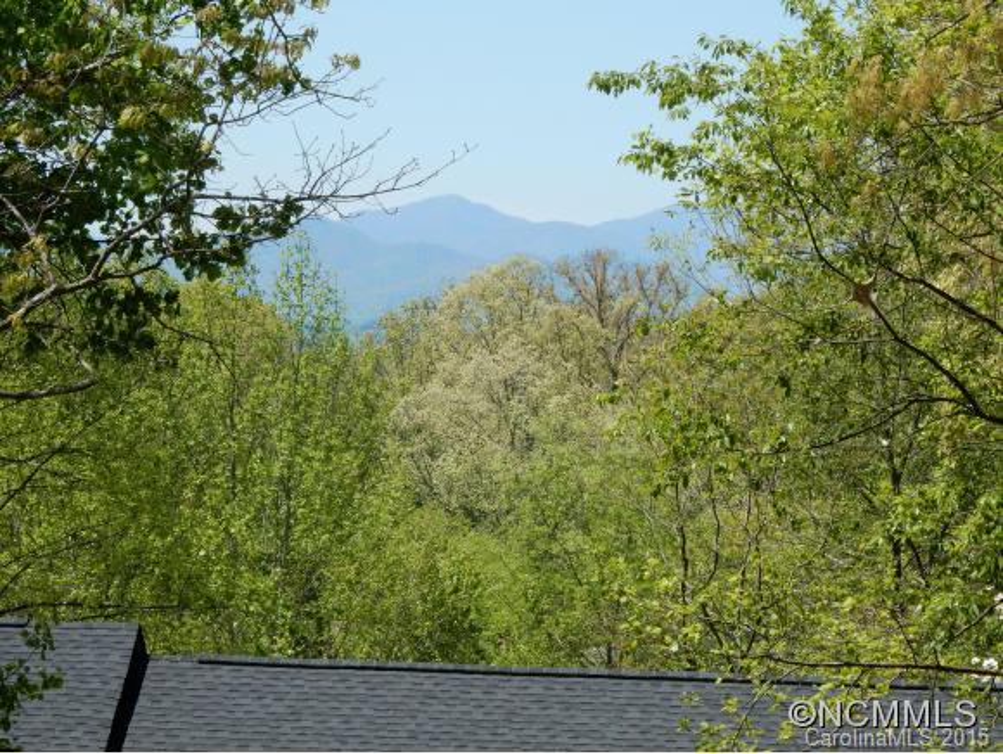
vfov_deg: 9.1
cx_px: 502
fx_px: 4756
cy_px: 377
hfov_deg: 12.0
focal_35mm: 164
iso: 125
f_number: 6
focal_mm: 29.2
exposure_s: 1/400
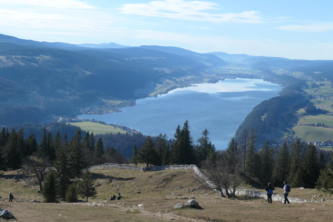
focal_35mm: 67
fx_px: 620
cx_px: 195
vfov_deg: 20.3
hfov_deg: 30.0
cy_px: 99
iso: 200
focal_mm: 20.9
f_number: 5
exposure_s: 1/1000
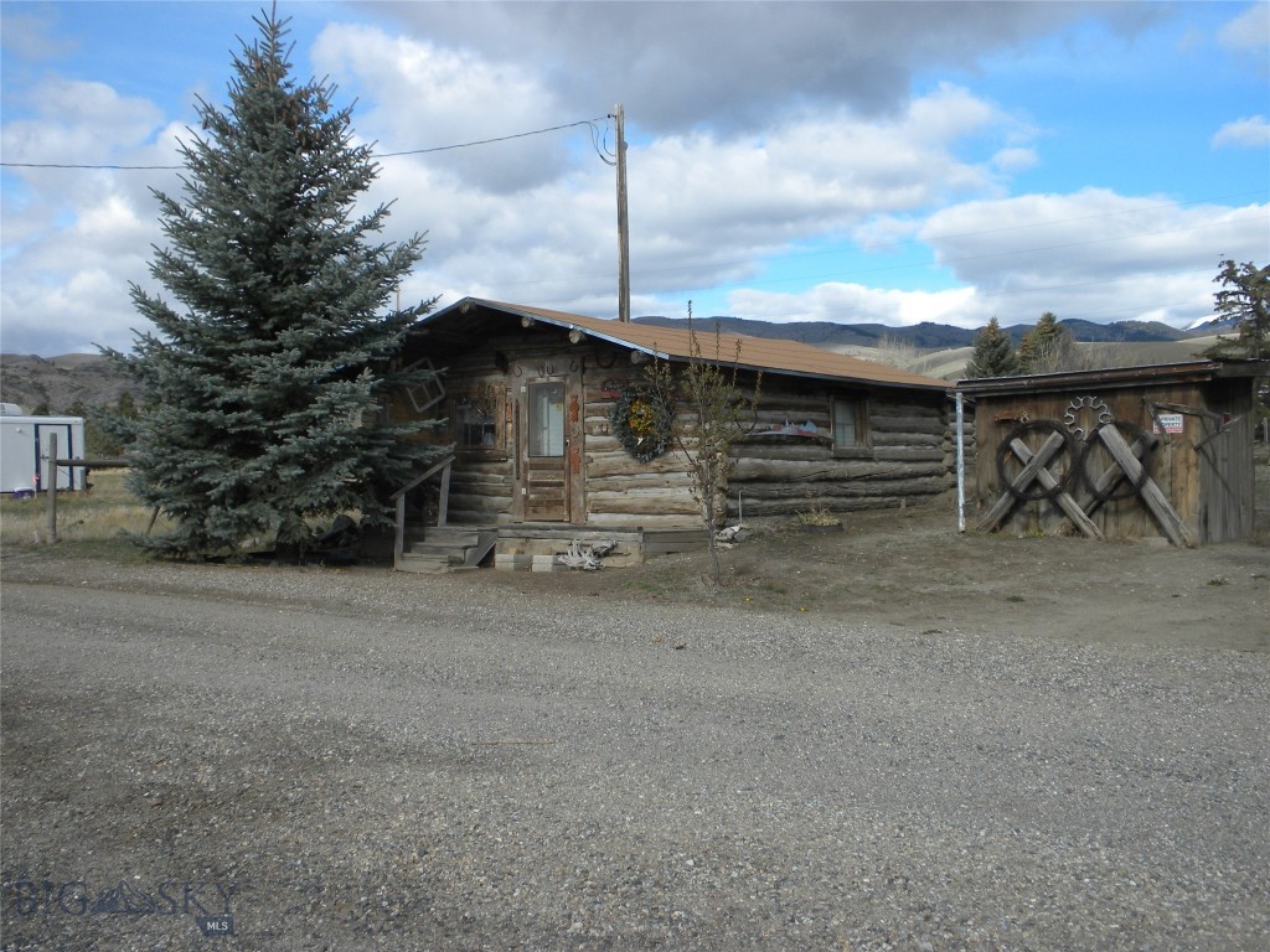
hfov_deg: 50.1
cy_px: 476
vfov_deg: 38.7
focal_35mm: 37
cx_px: 635
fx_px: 1357
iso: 64
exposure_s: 1/92.3
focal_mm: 6.6
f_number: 10
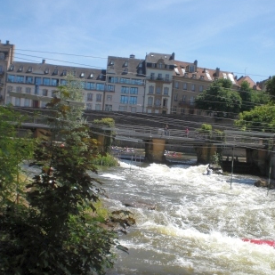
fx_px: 422
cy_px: 150
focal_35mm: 47
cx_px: 139
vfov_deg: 36.0
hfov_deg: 36.1
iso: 64
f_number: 5.6
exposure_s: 1/320
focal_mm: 6.3
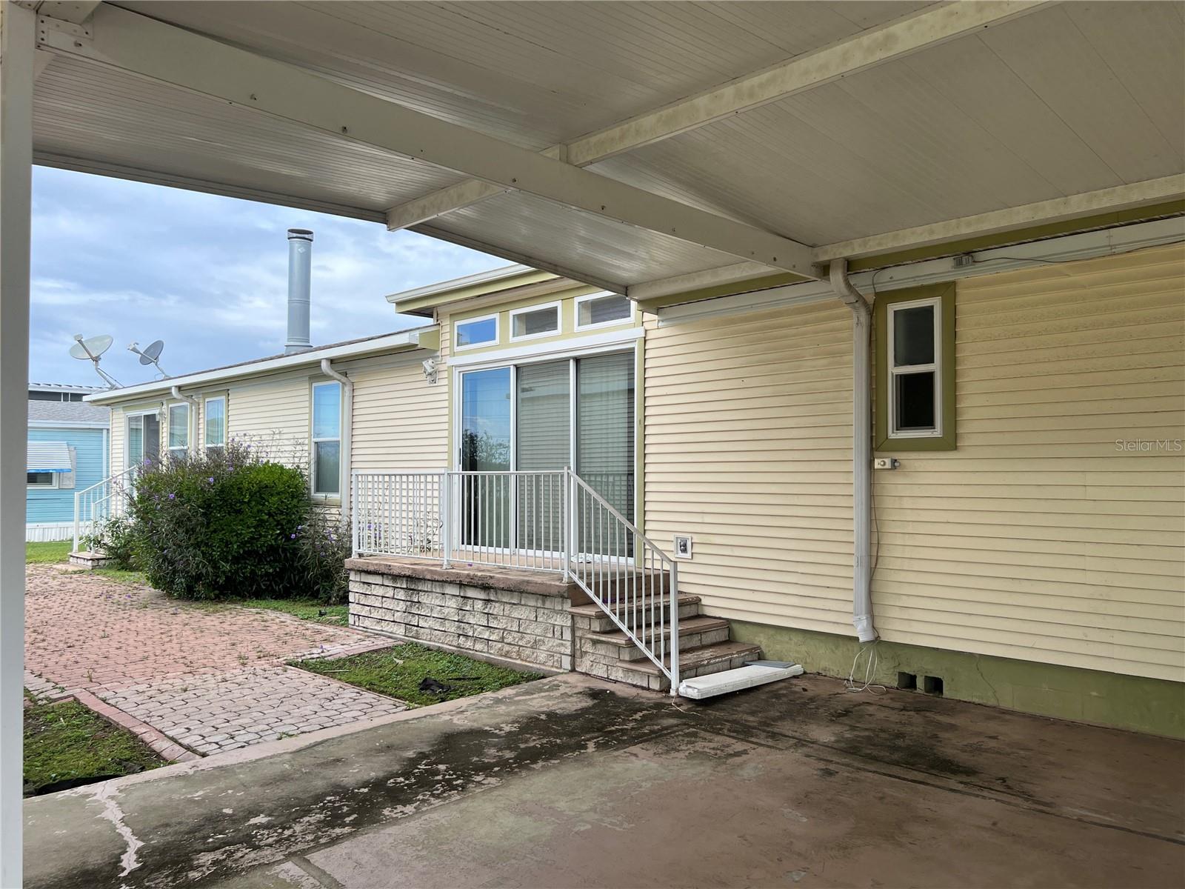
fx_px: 890
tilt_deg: +0.5
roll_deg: +0.8
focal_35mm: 26
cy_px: 444
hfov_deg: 67.3
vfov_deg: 53.1
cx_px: 592
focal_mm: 5.7
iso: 50
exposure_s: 1/1311
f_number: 1.5
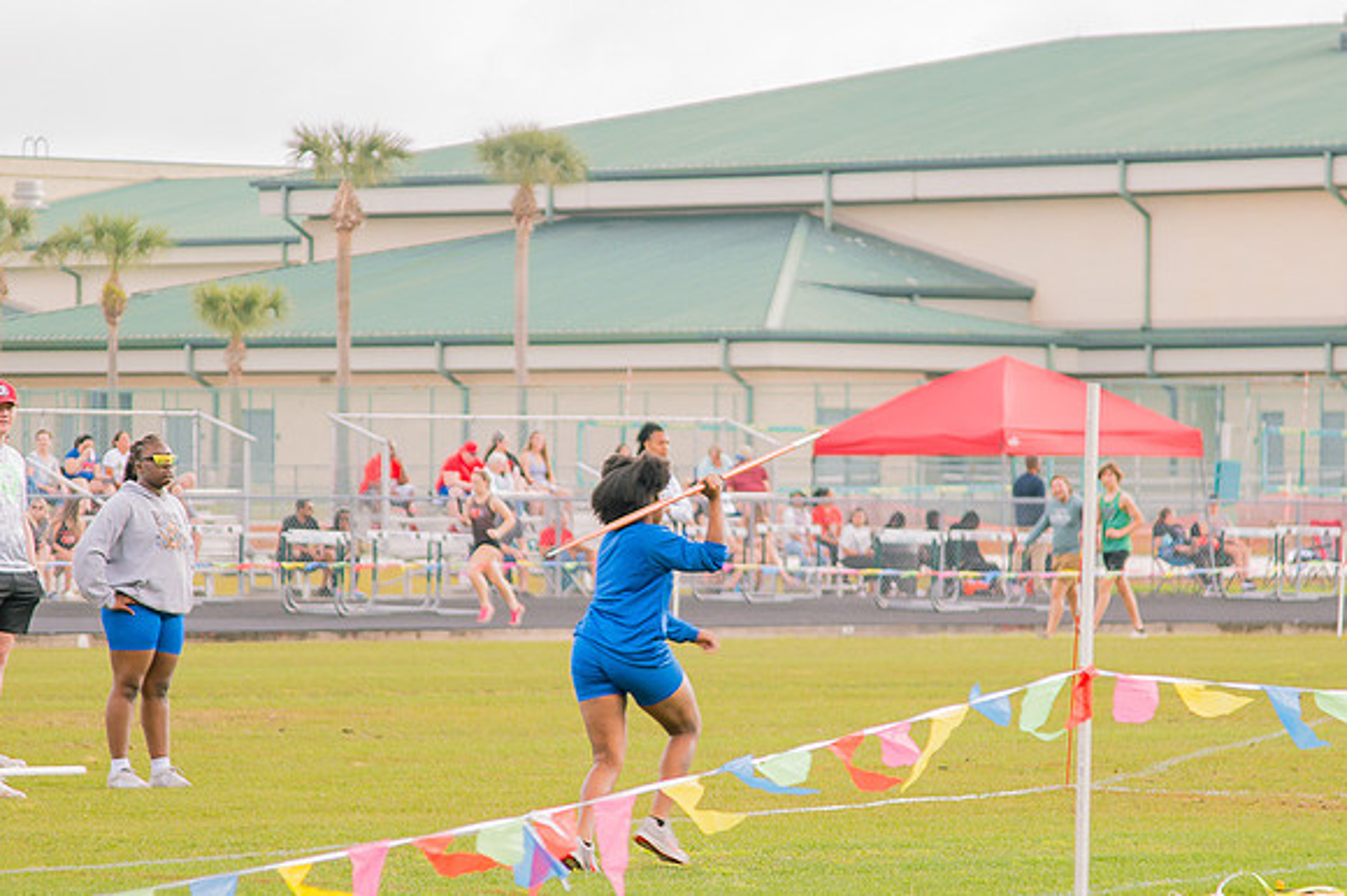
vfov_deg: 5.4
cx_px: 763
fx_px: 9525
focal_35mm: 255
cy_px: 474
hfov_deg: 8.1
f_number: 4
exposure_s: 1/200
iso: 200
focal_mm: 120
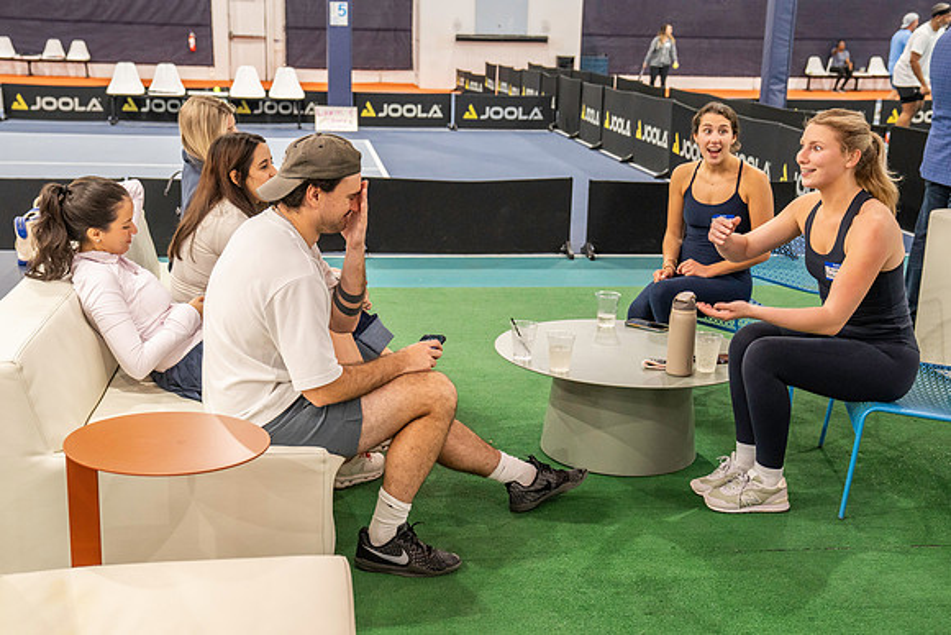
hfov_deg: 43.3
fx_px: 1199
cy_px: 345
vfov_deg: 29.6
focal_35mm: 45
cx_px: 466
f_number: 4
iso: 2500
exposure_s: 1/160
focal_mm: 40
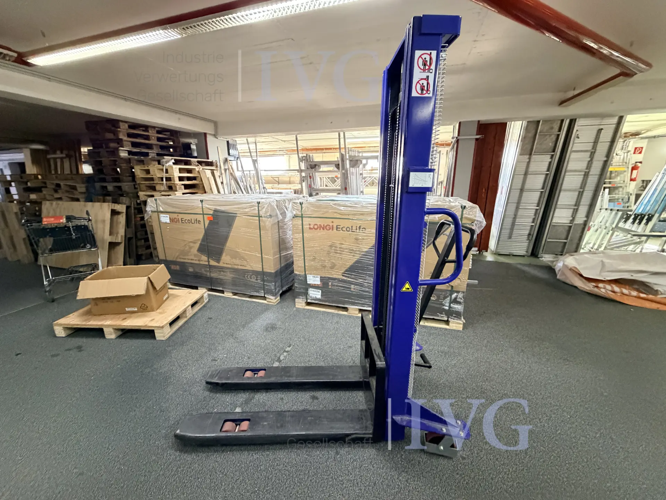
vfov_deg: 85.7
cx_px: 333
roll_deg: +0.9
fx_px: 269
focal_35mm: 14
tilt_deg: -13.2
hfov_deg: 102.1
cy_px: 250
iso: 800
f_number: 2.2
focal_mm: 2.22
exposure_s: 1/50
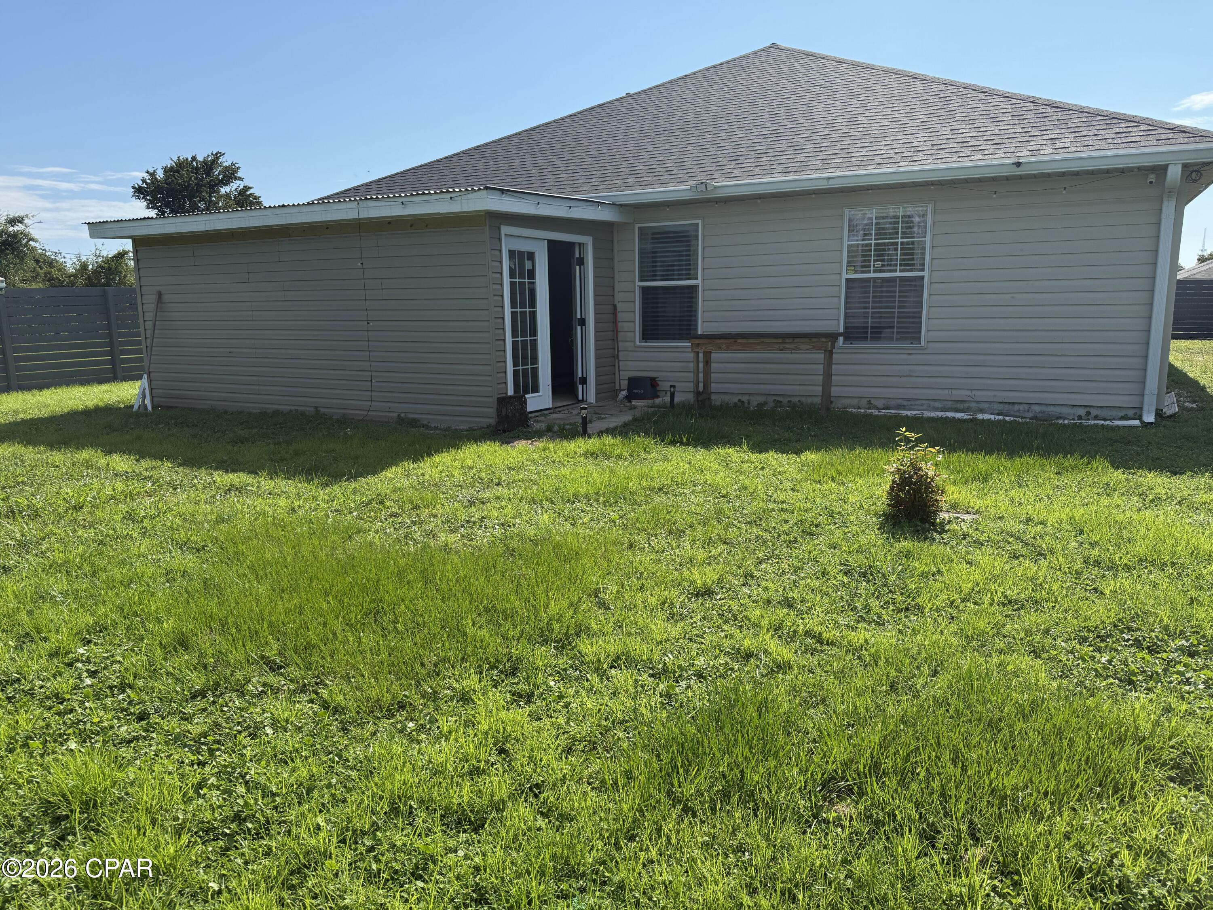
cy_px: 455
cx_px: 606
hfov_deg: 71.6
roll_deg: +0.7
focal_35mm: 24
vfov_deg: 56.8
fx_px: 841
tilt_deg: -9.2
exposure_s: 1/4673
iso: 100
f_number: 1.78
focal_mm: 6.76
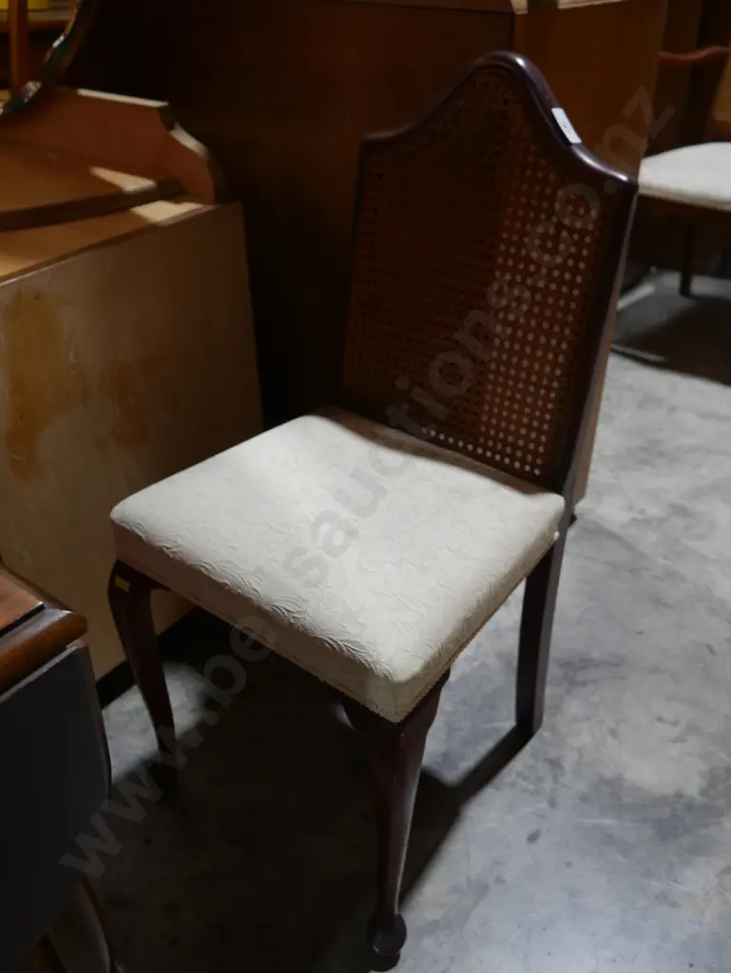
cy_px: 486
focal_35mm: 32
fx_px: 900
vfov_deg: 56.8
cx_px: 366
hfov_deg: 44.2
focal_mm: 16
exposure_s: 1/60
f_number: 3.6
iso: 250
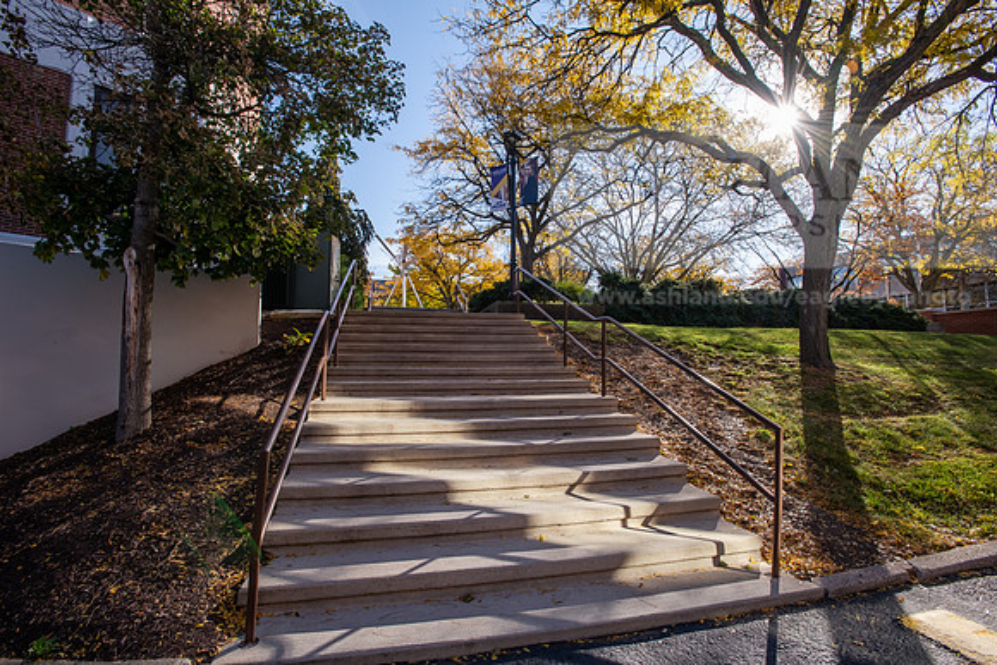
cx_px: 498
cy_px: 332
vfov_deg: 70.5
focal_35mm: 17
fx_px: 471
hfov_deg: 93.3
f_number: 14
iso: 320
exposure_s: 1/160
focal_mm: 17
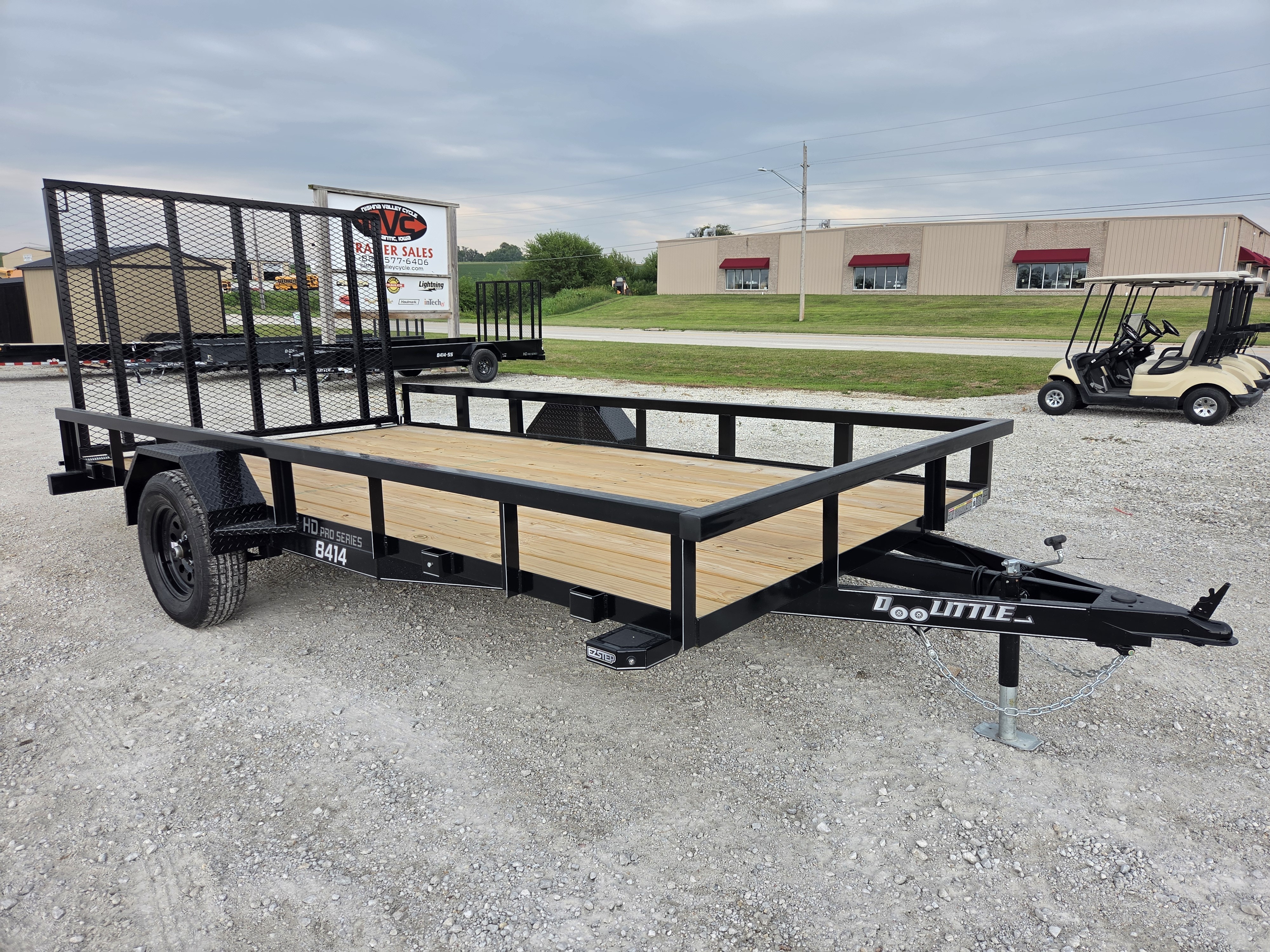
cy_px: 476
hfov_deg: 73.9
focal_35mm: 23
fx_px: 844
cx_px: 635
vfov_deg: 58.9
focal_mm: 5.4
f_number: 1.8
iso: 80
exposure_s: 1/997
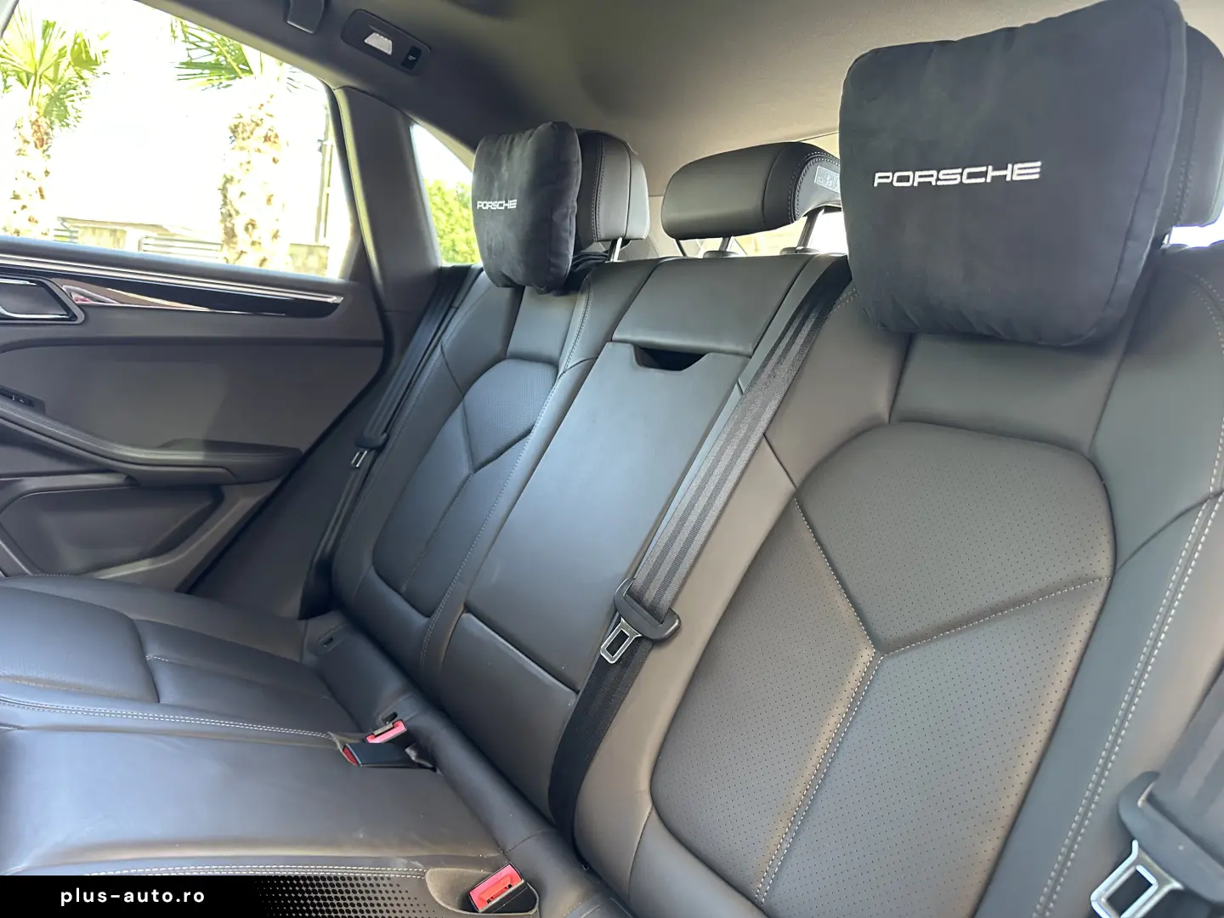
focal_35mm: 24
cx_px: 612
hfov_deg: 71.6
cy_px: 459
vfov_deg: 56.8
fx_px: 849
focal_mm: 6.86
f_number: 1.78
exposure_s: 1/60
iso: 500
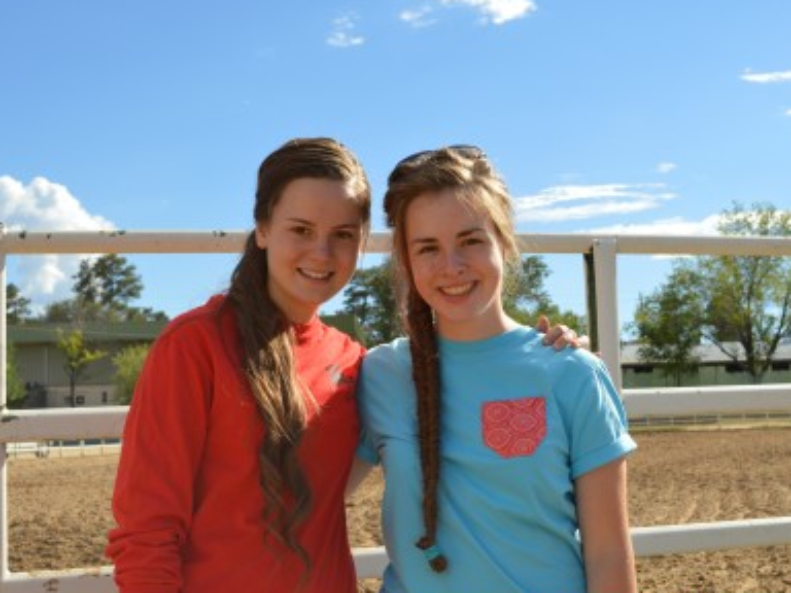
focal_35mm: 60
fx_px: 1371
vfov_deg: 24.4
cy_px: 294
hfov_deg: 32.2
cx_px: 410
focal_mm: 32
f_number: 7.1
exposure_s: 1/200
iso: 100
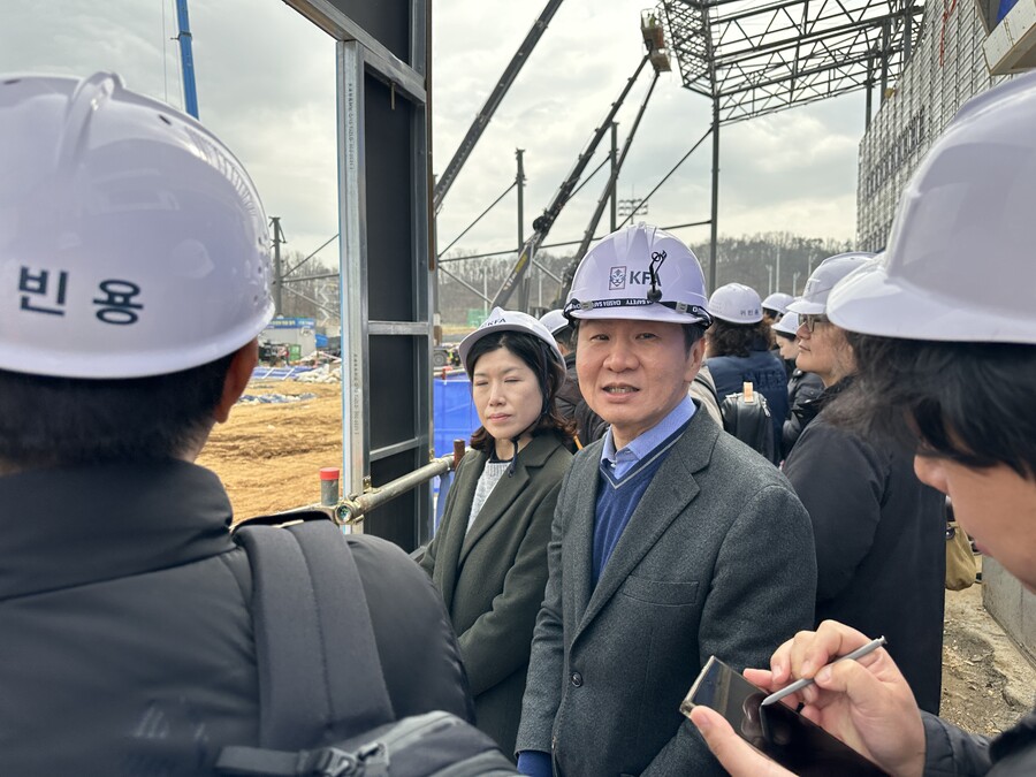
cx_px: 518
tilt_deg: -3.6
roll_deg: +0.1
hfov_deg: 71.6
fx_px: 718
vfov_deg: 56.8
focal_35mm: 24
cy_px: 388
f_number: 1.78
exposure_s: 1/2110
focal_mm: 6.86
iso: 80
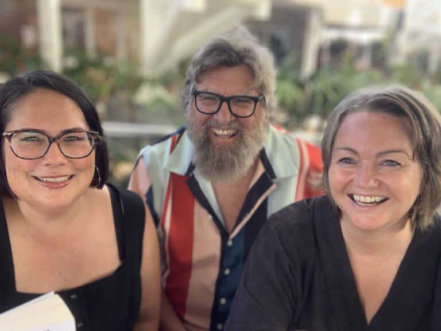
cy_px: 166
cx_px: 220
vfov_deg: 44.2
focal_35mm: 32
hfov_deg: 56.8
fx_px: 408
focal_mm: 2.87
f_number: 2.2
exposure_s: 1/121
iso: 40
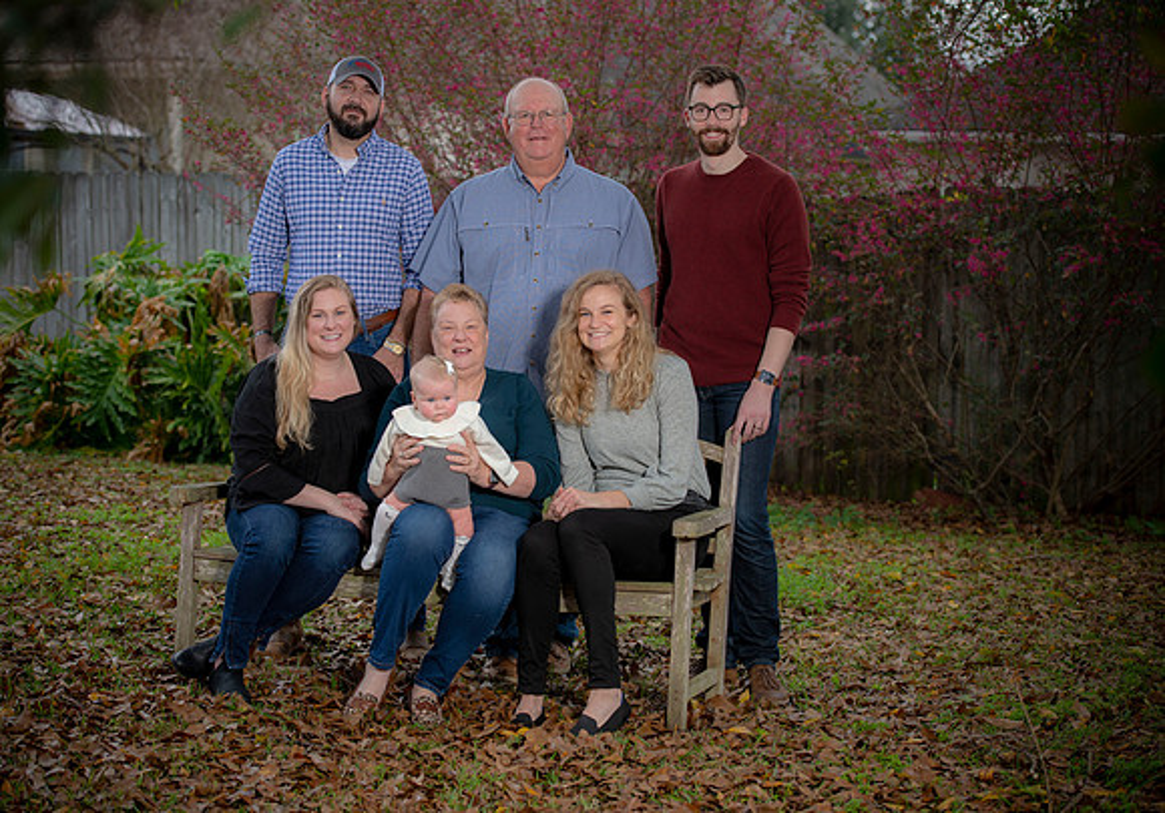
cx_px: 550
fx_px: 2394
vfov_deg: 19.3
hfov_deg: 27.3
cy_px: 407
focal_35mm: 73
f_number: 3.5
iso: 160
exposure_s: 1/200
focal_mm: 70
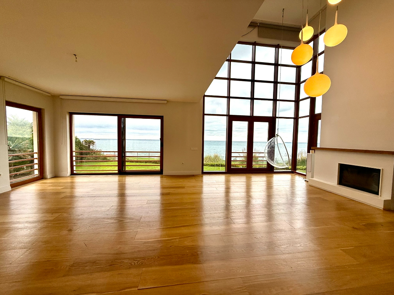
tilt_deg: -3.9
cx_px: 197
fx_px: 159
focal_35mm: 14
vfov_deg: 85.7
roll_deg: -0.8
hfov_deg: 102.1
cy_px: 148
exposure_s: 1/248
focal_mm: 2.22
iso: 50
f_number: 2.2
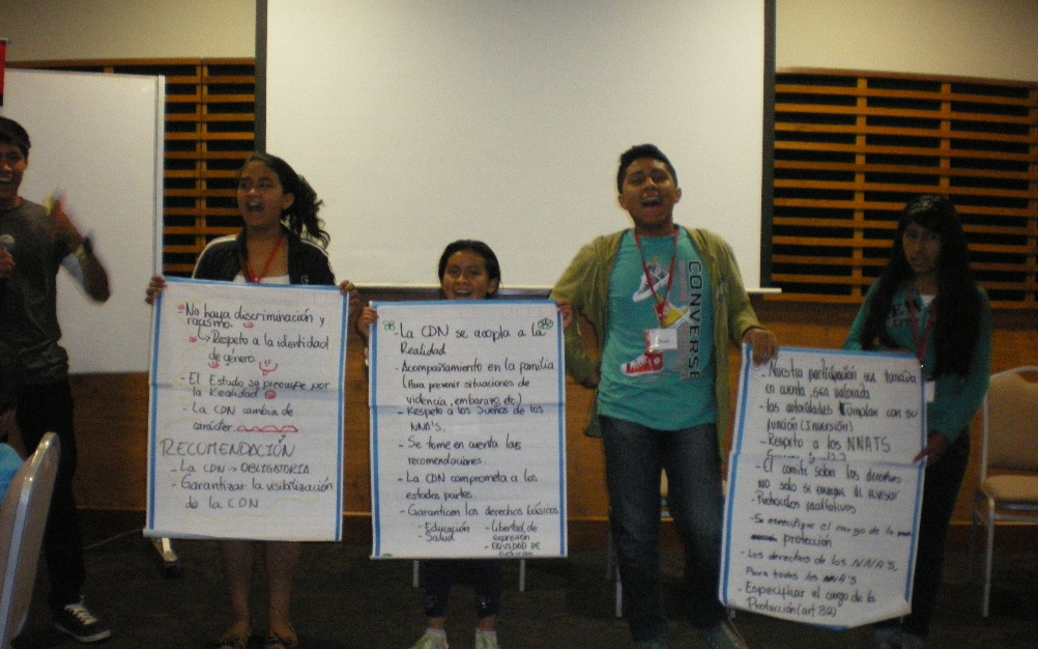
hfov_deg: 50.4
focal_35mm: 39
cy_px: 329
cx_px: 518
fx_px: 1103
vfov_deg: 32.8
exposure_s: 1/50
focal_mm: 6.3
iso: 800
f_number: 3.1
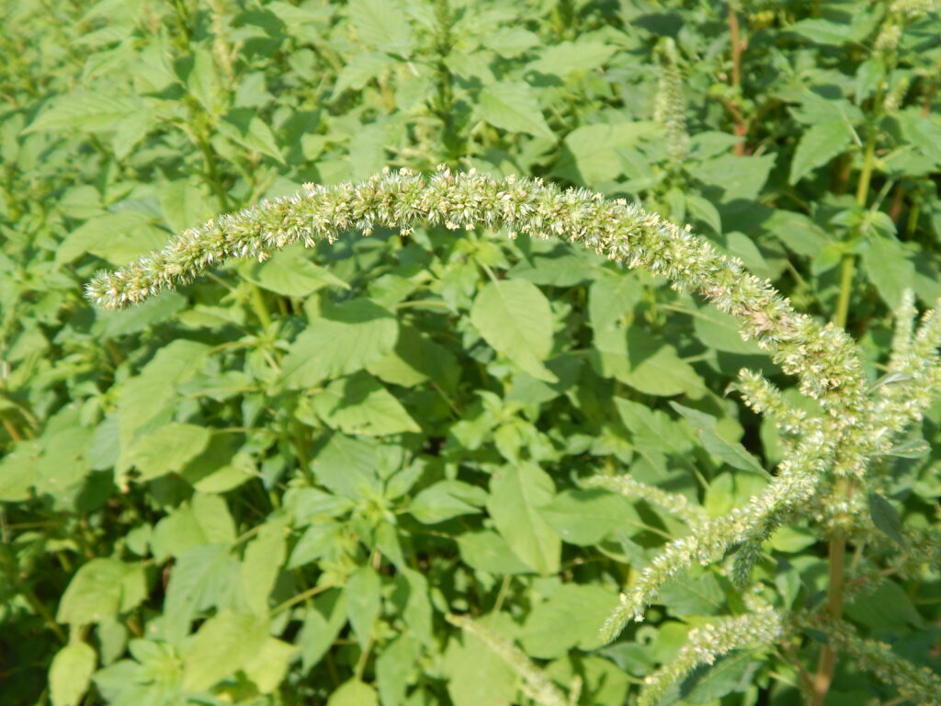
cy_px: 353
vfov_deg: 37.7
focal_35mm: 38
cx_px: 470
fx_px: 1033
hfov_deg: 49.0
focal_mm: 6.8
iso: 125
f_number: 3.4
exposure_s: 1/1250
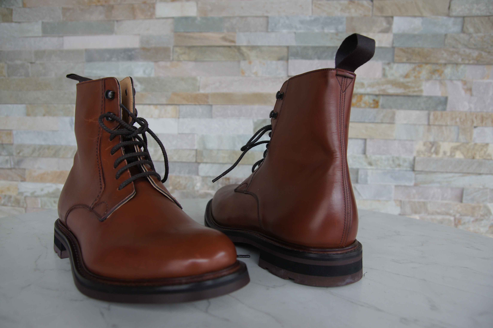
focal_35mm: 26
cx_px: 246
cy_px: 164
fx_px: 349
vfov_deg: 50.4
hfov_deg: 70.5
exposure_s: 1/40
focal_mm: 17
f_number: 4
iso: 200
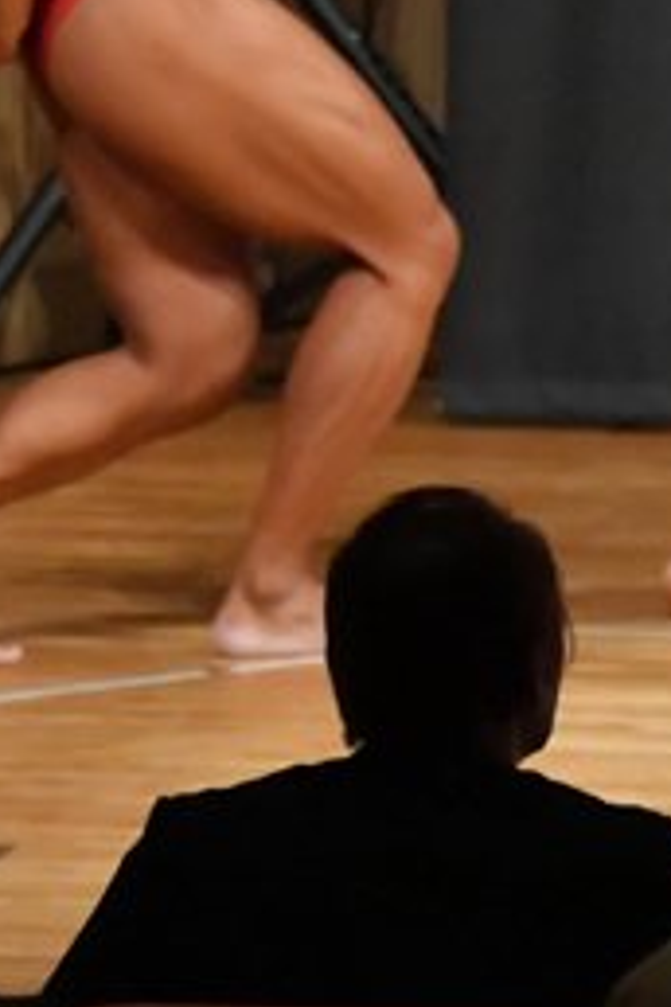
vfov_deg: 2.4
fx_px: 23930
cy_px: 47
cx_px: -505
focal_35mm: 856
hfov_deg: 1.6
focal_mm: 190
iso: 10000
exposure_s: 1/400
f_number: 5.6
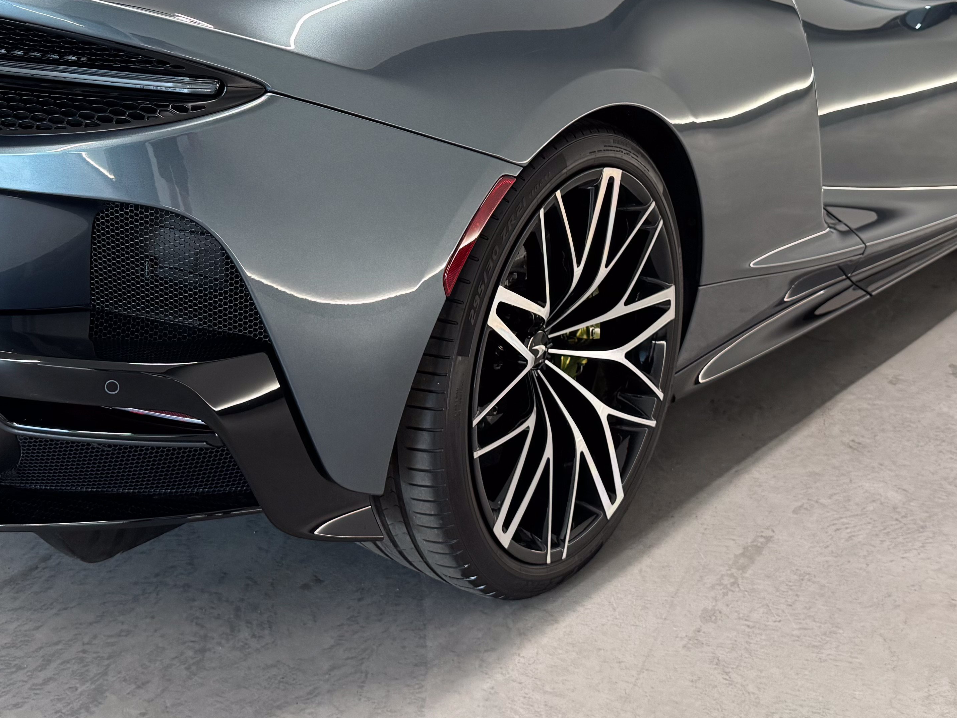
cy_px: 109
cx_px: 366
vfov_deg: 29.3
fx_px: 1327
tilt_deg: -9.5
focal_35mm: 48
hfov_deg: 39.4
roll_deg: -1.9
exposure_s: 1/60
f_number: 1.78
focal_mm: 6.76
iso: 200
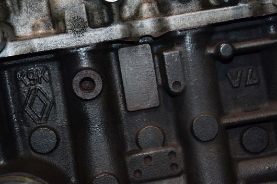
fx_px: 669
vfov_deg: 15.7
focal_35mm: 87
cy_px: 88
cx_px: 143
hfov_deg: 23.4
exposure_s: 1/60
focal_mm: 48
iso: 800
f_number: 4.8
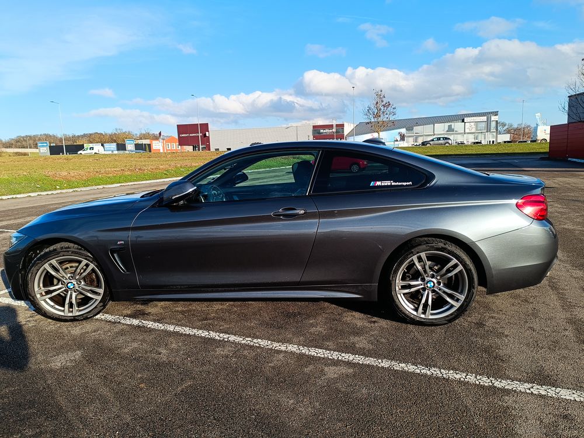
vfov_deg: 56.8
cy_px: 219
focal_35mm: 24
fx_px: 405
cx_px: 292
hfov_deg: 71.6
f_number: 1.88
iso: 50
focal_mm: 5.59
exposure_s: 1/707
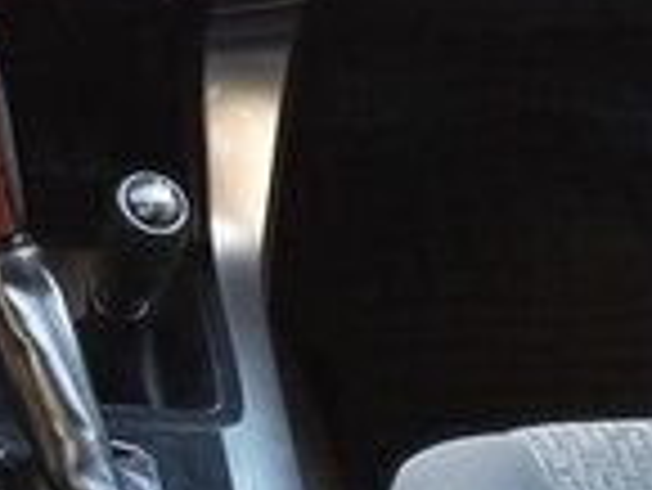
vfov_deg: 10.4
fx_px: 2658
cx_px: -157
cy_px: -101
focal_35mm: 141
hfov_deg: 13.5
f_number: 2.2
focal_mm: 3.3
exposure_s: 1/20
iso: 125
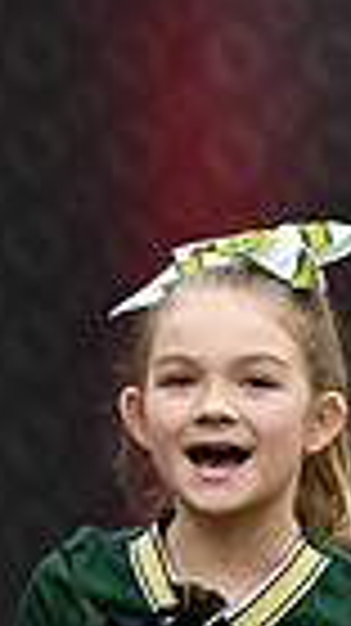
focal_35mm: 1315
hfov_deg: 0.9
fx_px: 21798
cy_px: -115
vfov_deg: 1.6
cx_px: -742
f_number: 2.8
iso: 5000
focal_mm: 200
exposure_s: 1/800
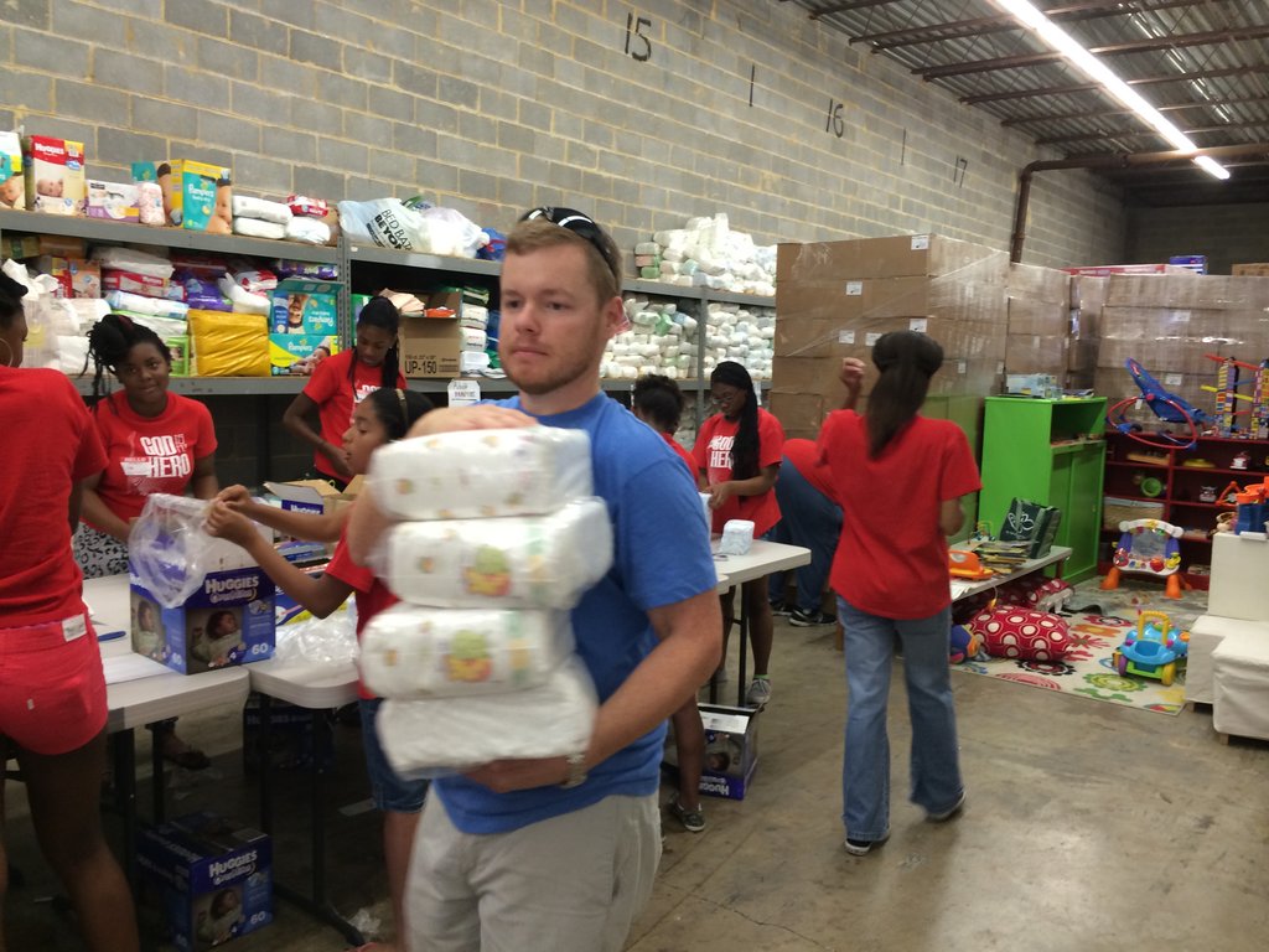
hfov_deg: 60.0
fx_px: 1100
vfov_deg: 46.8
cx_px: 634
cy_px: 476
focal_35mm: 30
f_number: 2.2
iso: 100
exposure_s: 1/30
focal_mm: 4.12
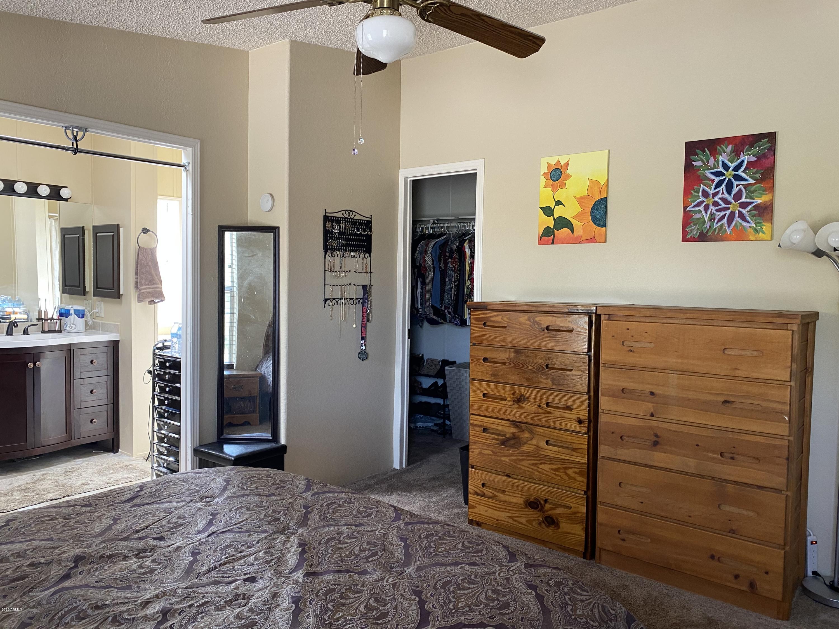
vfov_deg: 53.1
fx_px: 630
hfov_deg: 67.3
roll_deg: -1.5
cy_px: 314
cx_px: 420
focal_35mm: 26
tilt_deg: -3.5
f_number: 1.8
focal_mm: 4.25
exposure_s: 1/60
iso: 125
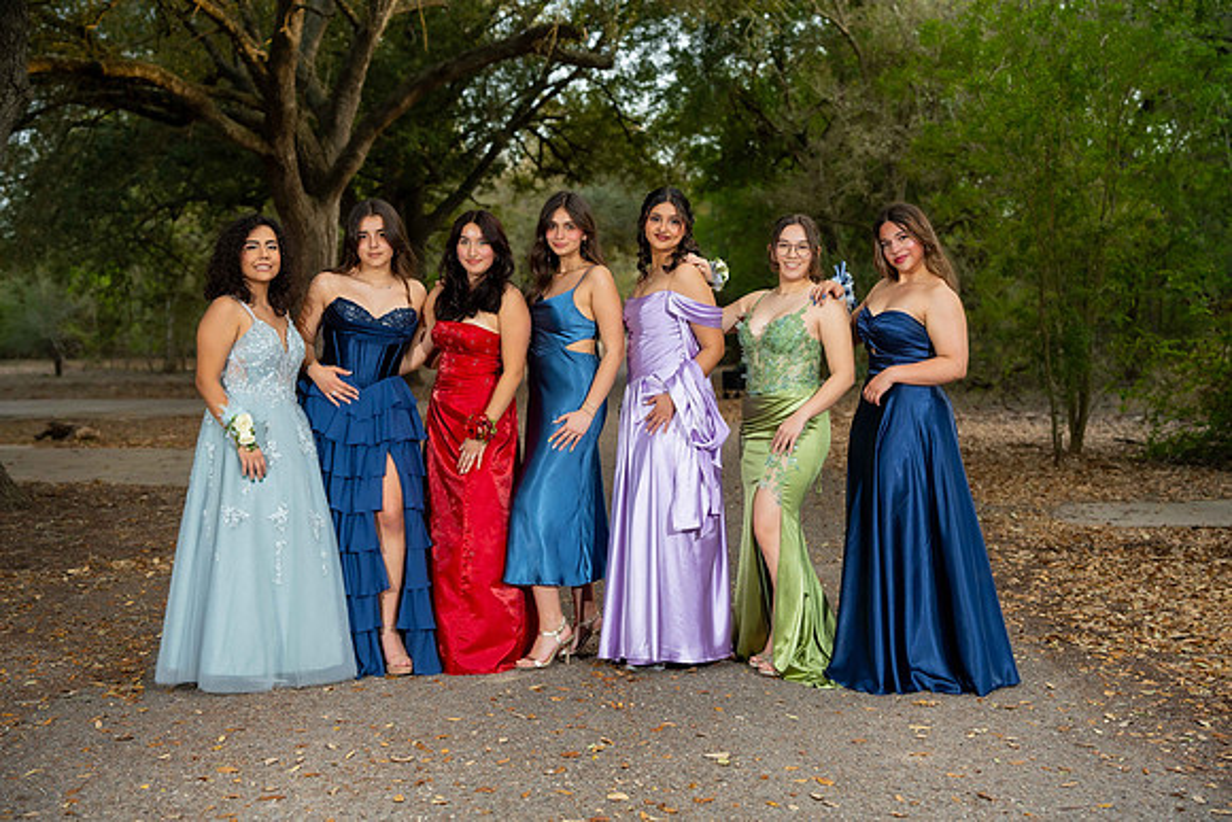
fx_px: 1643
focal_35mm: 48
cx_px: 616
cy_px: 411
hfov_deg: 41.1
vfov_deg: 28.1
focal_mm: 48
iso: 250
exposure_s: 1/200
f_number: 3.2
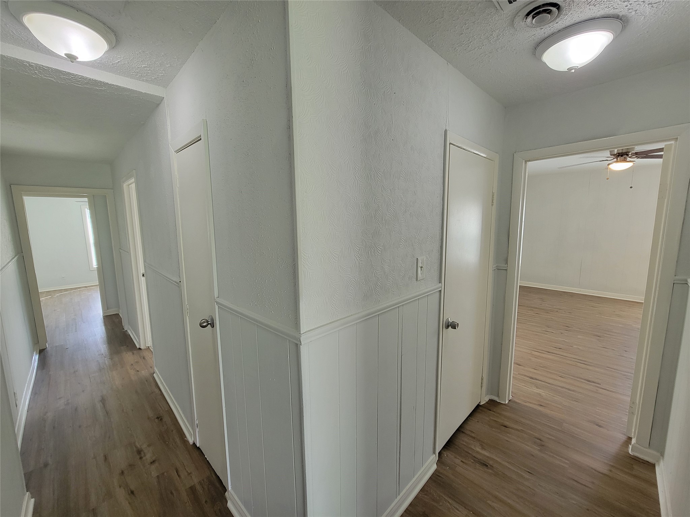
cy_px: 258
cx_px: 345
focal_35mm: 13
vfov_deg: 89.9
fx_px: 259
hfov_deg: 106.2
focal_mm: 2.2
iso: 125
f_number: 2.2
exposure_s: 1/60
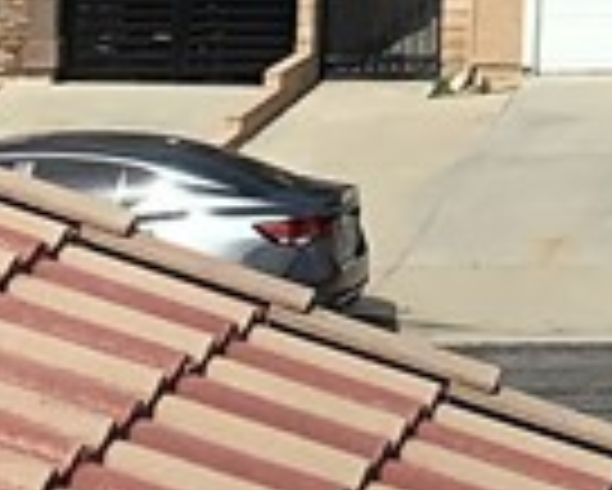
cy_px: -1133
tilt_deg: +9.8
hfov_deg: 9.3
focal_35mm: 191
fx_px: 3462
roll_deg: -0.5
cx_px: 1318
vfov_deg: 7.0
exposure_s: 1/1748
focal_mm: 4.25
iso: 25
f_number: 1.8
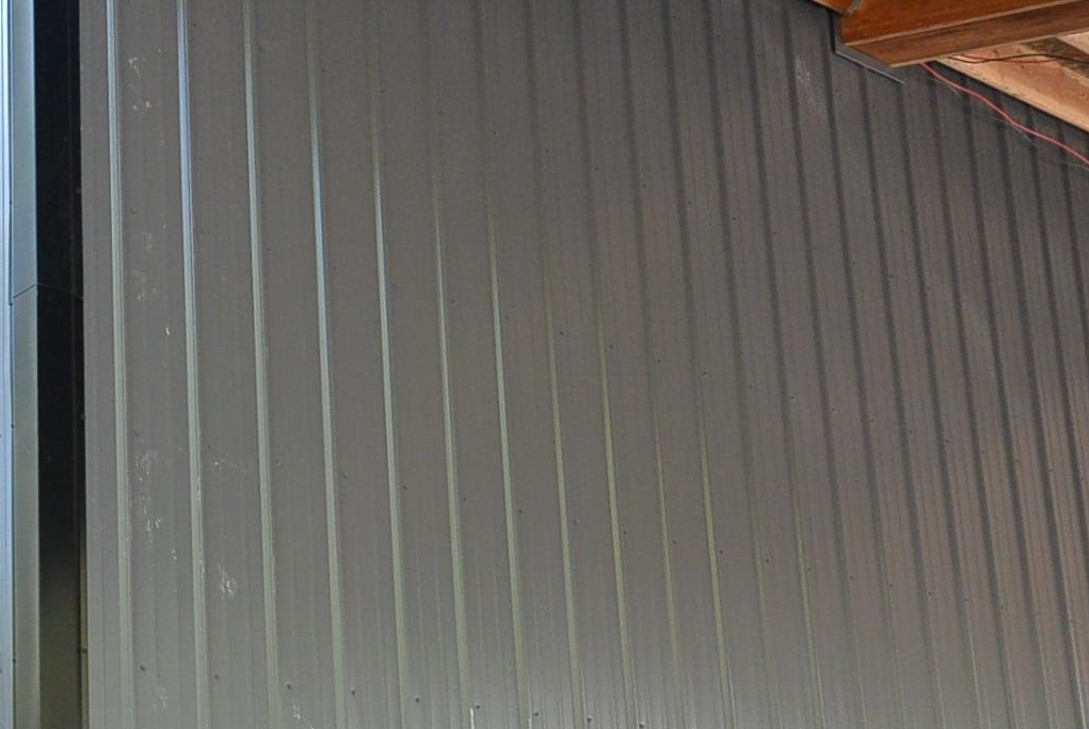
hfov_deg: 34.1
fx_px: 1665
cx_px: 100
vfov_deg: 23.9
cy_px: 685
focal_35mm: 55
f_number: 3.5
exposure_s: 1/250
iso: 400
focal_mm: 11
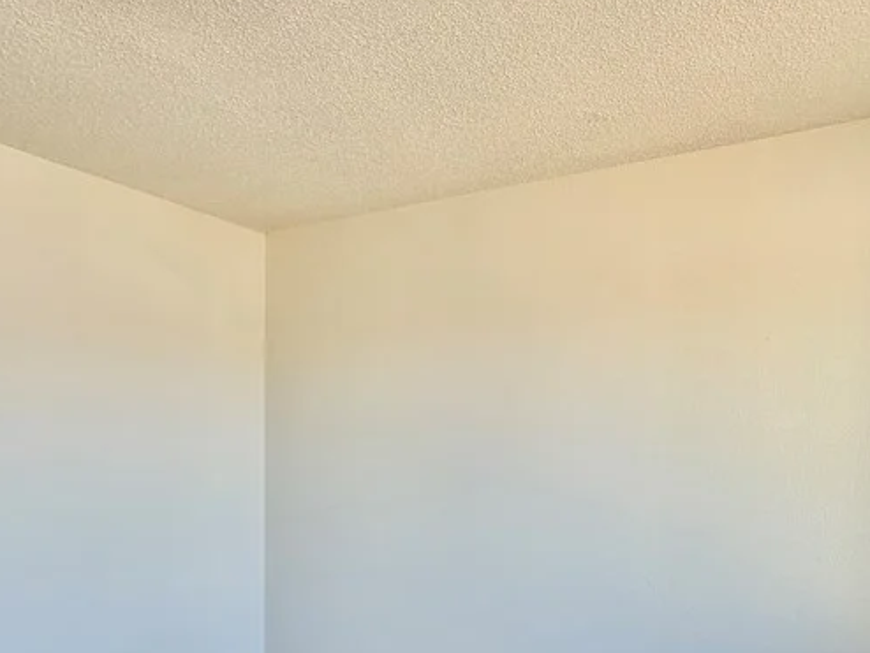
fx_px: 729
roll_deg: -0.5
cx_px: 476
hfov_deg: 61.5
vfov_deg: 47.0
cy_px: 466
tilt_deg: -1.8
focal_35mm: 29
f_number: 2.2
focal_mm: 2.22
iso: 50
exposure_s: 1/120
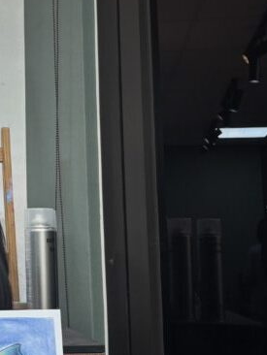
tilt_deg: +7.4
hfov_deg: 19.3
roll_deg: -0.7
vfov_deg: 27.4
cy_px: 163
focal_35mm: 71
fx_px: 729
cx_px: -71
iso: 64
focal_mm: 5.96
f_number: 1.6
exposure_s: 1/100
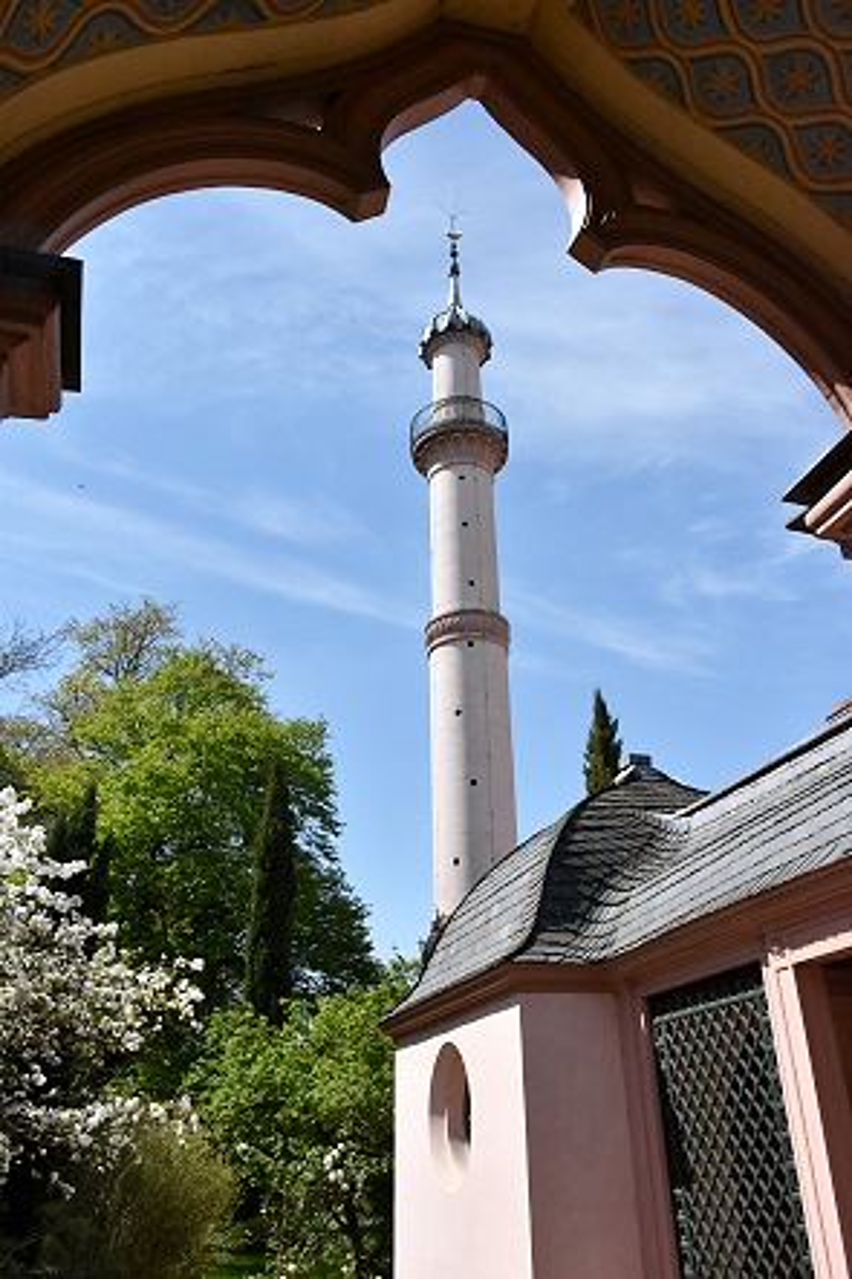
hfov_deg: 43.6
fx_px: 1066
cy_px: 640
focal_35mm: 30
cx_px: 426
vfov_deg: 61.9
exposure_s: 1/8000
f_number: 10
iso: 2000
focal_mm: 20
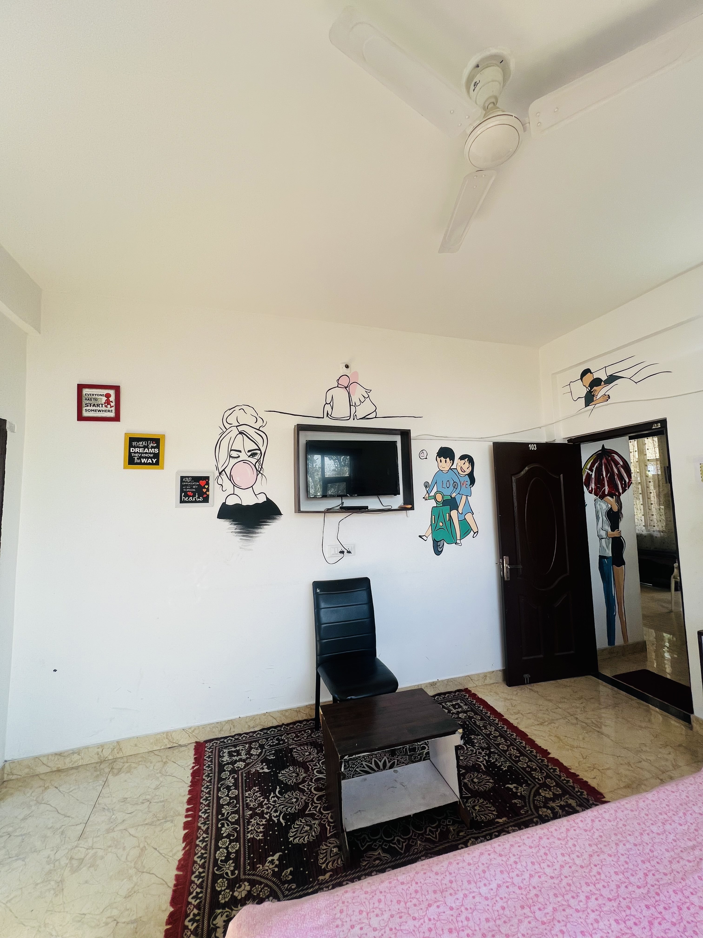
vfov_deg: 106.2
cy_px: 469
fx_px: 352
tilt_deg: +5.7
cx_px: 352
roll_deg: +2.3
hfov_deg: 89.9
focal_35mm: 13
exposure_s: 1/145
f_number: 1.8
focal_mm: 1.57
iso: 32
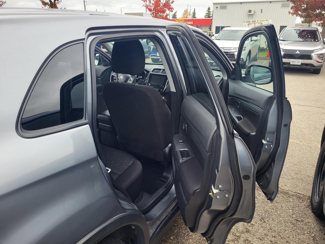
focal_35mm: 26
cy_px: 122
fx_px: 244
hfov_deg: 67.3
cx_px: 162
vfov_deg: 53.1
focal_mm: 5.4
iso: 40
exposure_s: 1/165
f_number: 1.8
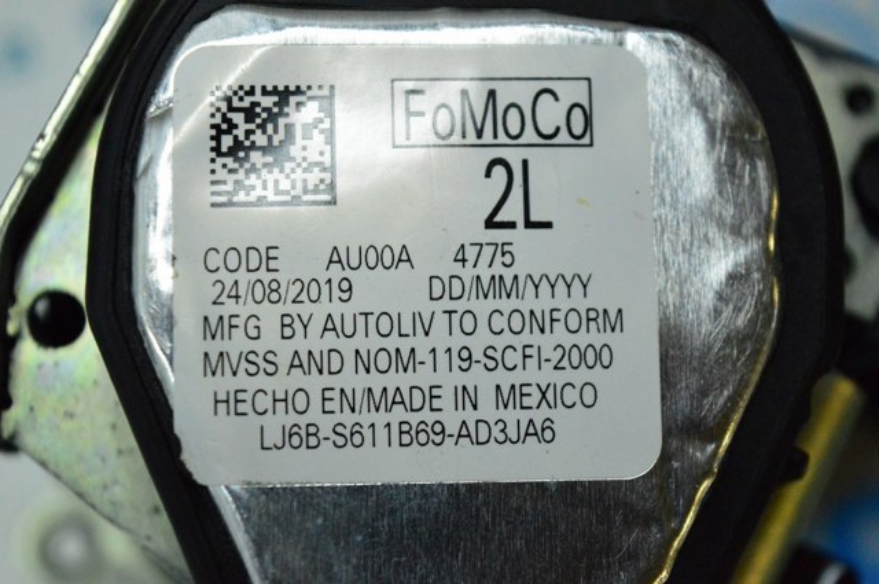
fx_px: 2012
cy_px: 292
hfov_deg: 24.6
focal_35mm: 82
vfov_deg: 16.5
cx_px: 440
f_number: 6.3
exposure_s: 1/640
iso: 6400
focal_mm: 55
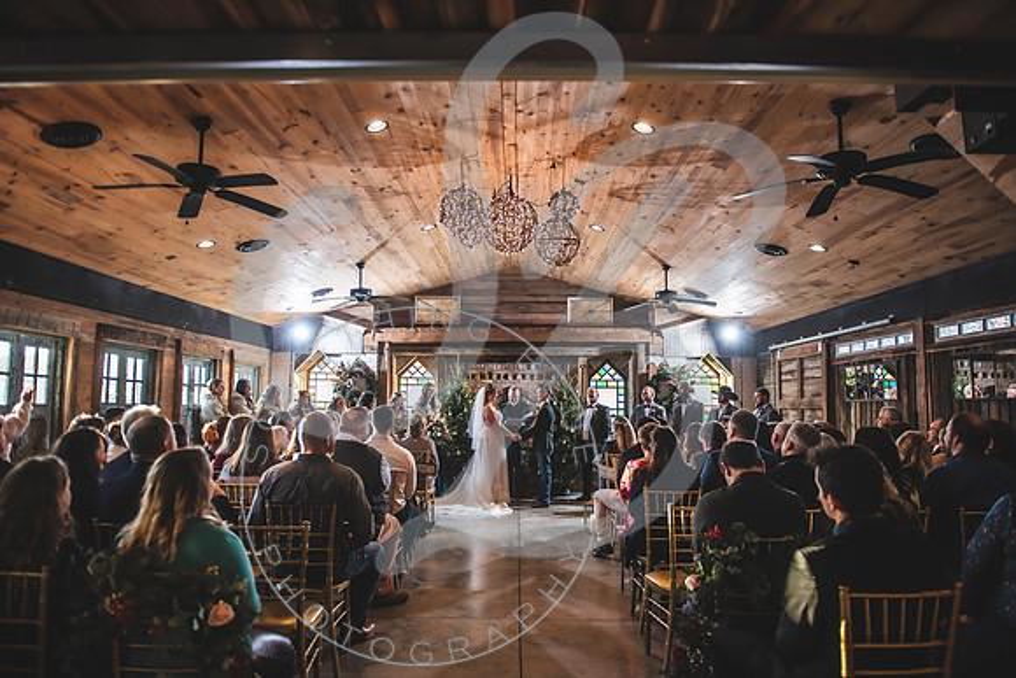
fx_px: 681
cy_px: 339
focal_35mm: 24
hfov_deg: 73.4
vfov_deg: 52.9
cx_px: 508
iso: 500
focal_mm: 24
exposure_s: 1/160
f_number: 2.8
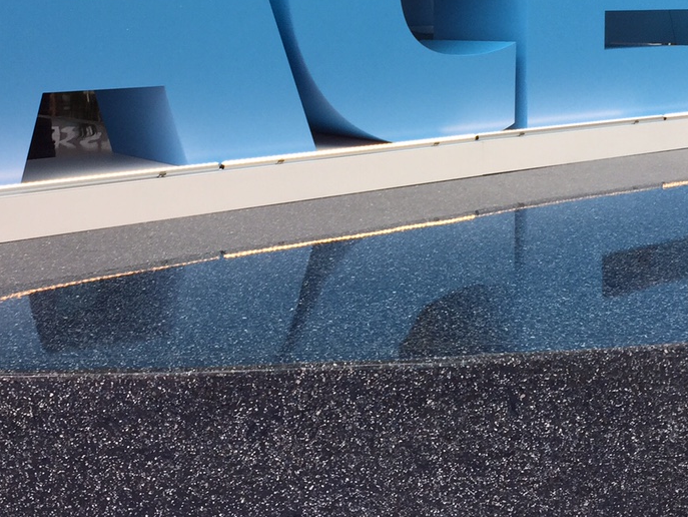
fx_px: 1074
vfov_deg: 26.4
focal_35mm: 54
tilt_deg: -4.4
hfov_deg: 35.5
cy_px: 85
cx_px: 302
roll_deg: +0.4
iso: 32
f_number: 2.2
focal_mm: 4.15
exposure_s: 1/124
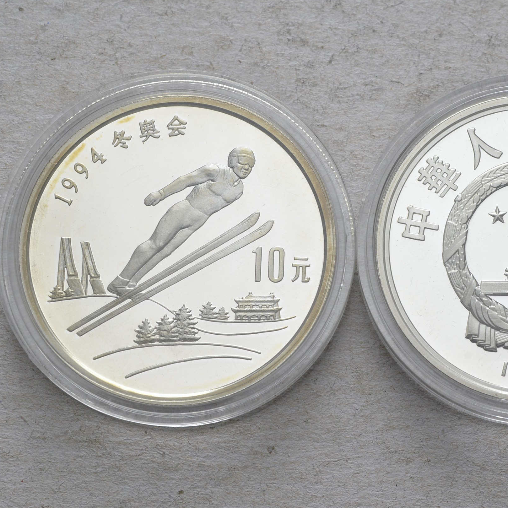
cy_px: 255
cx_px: 360
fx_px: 1544
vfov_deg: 18.7
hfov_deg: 18.6
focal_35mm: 93
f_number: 14
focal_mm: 48
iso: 400
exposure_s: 1/250
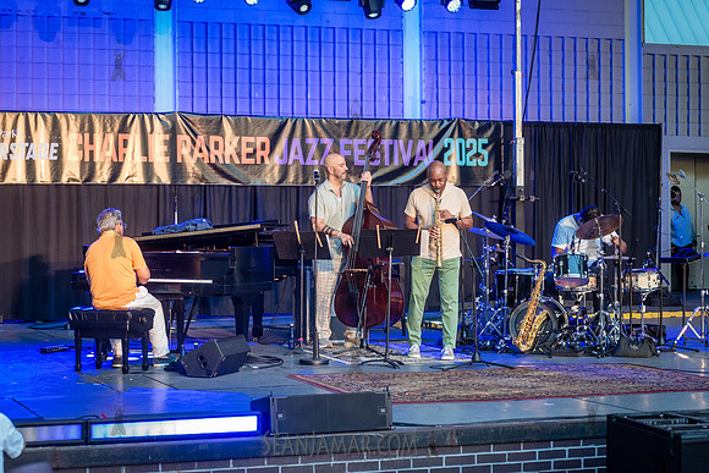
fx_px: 1576
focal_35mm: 80
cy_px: 236
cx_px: 354
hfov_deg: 25.4
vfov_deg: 17.1
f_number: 4
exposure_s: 1/400
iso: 3200
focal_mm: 80
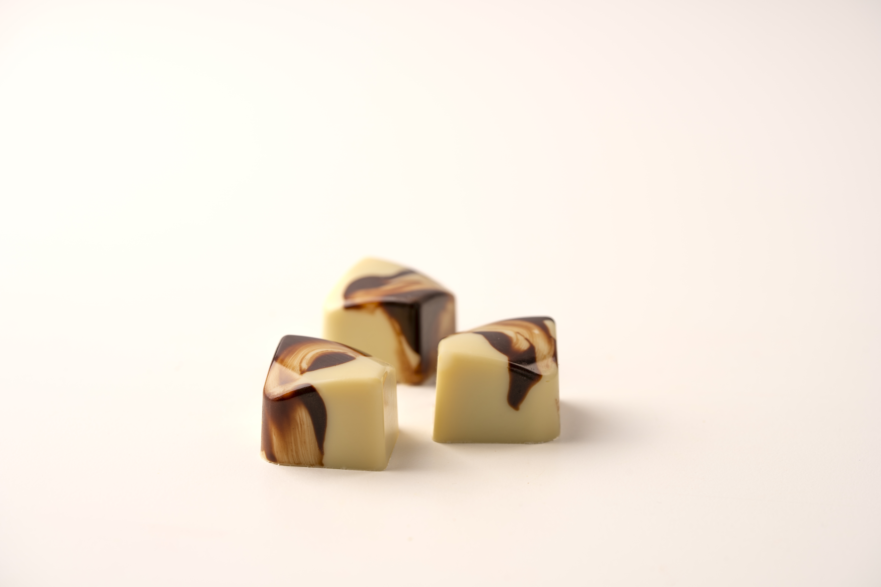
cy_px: 294
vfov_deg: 15.2
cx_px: 440
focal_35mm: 90
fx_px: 2202
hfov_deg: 22.6
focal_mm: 90
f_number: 6.3
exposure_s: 1/60
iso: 50
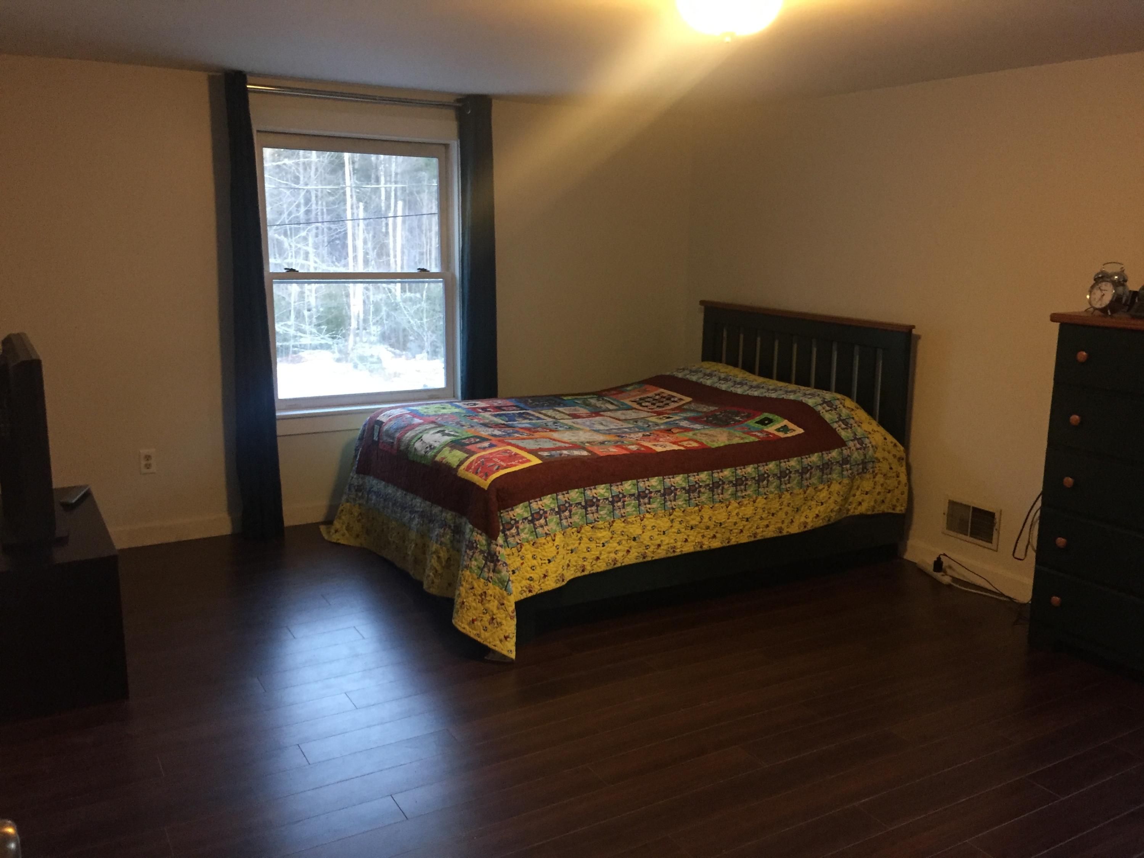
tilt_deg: -11.3
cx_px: 572
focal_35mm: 29
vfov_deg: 48.2
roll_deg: -0.9
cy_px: 429
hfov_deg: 61.7
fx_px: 958
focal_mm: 4.15
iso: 250
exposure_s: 1/17
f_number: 2.2
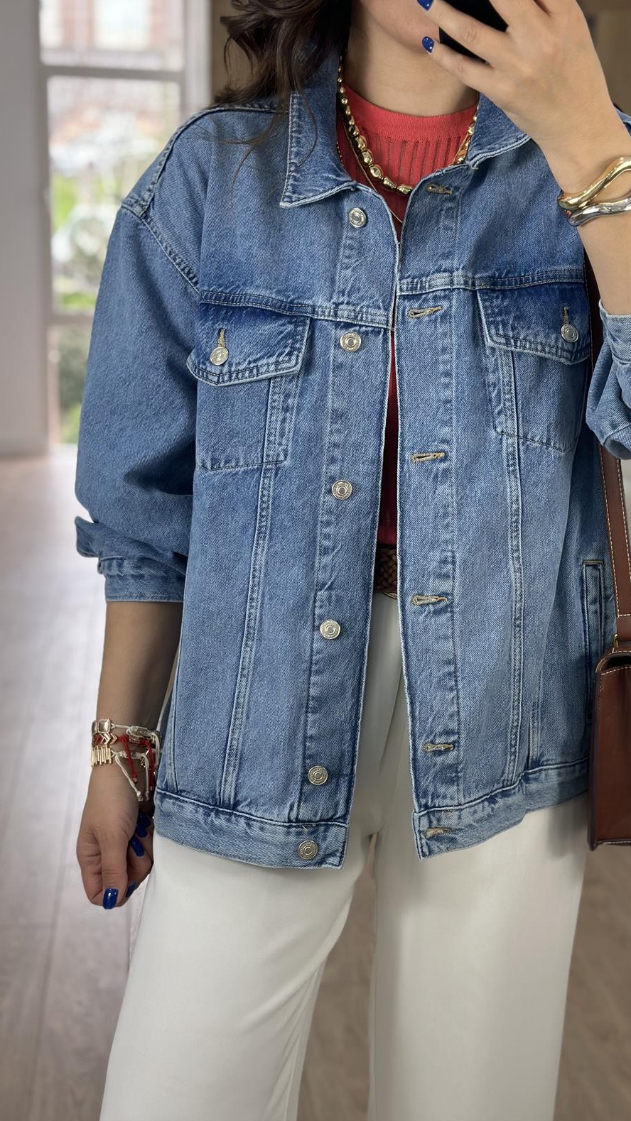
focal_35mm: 53
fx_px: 1577
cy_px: 557
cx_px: 355
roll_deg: +0.7
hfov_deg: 22.6
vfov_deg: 39.2
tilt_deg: -34.1
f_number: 1.78
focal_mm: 6.86
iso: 80
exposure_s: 1/282
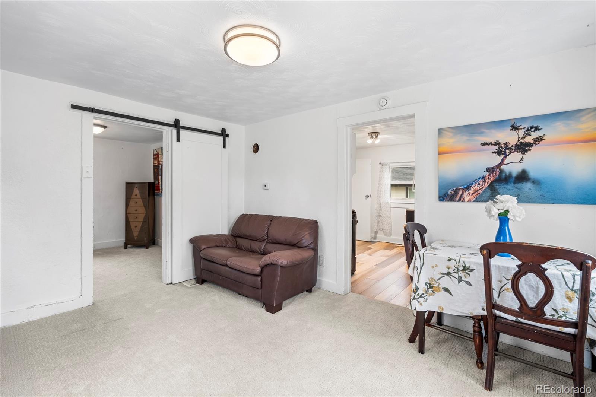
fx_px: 265
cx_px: 298
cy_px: 198
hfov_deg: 96.7
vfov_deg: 73.7
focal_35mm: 16
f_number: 6.3
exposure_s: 1/5
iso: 320
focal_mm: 16
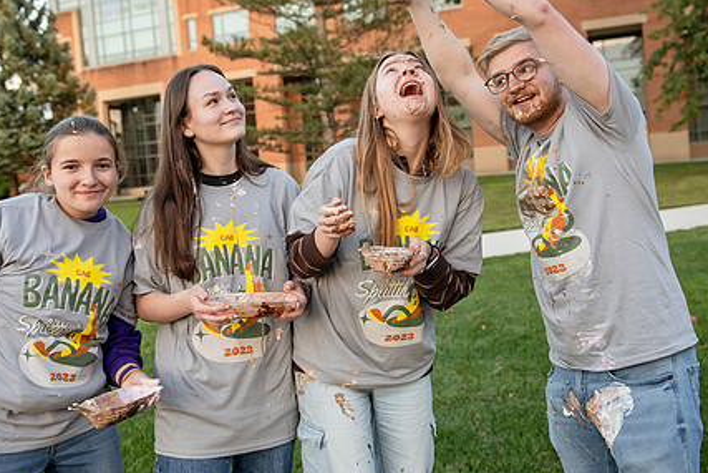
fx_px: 748
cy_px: 200
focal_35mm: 38
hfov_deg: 50.6
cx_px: 313
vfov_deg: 35.0
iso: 800
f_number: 3.2
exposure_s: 1/320
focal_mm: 28
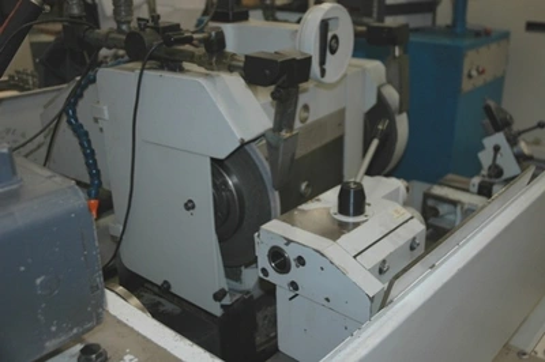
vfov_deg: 33.0
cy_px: 181
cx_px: 272
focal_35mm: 40
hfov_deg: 48.0
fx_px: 613
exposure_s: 1/60
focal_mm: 27
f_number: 3.8
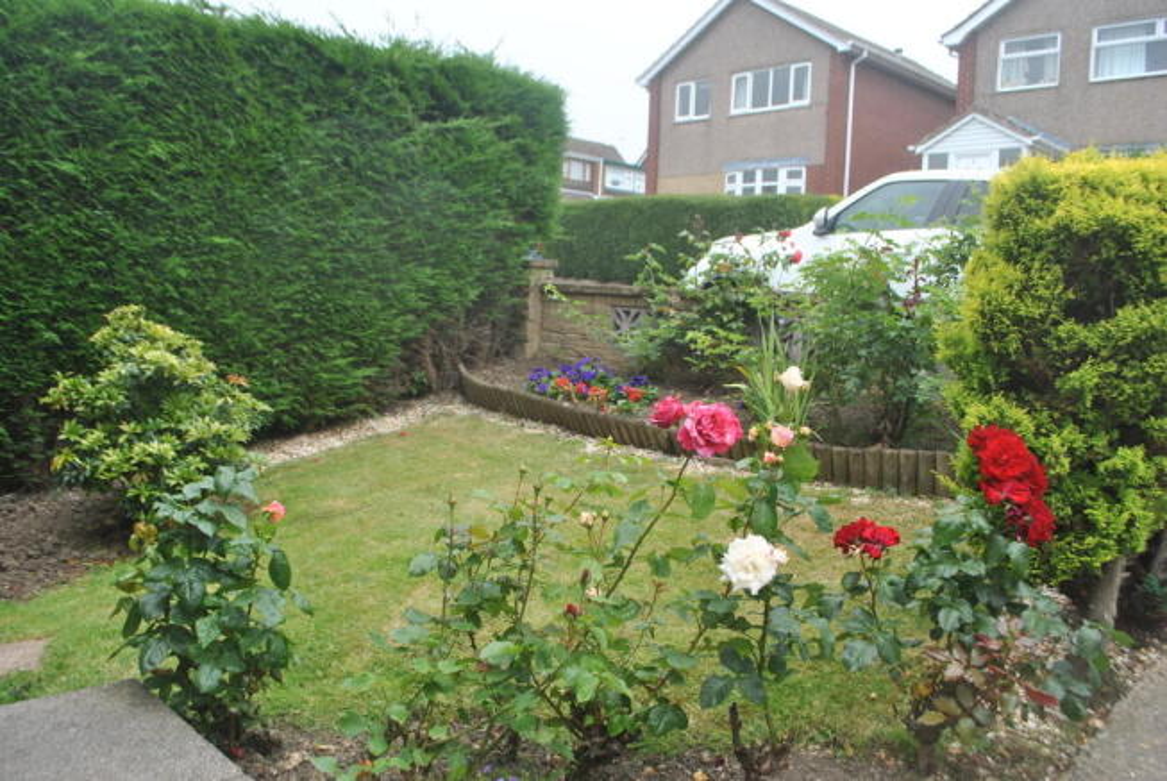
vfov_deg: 48.0
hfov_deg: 67.3
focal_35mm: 27
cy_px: 390
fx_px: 876
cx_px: 584
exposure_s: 1/125
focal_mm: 18
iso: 110
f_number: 5.6
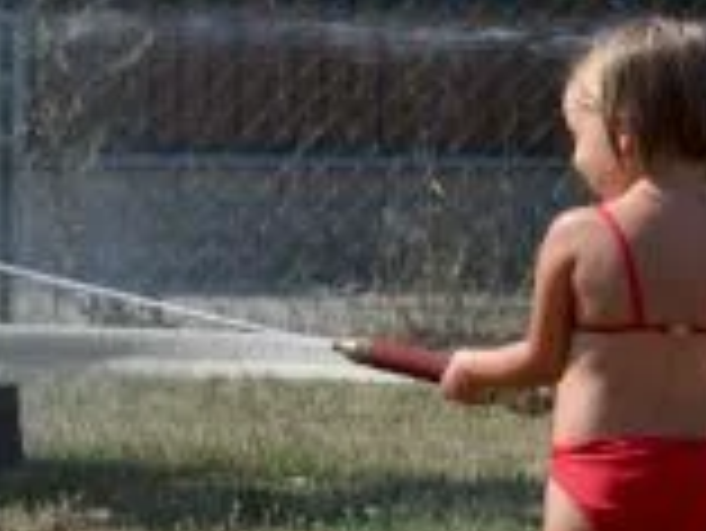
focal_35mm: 345
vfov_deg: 4.3
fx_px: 7042
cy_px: 166
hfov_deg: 5.7
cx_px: -108
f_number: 8
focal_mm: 58
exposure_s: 1/250
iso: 100
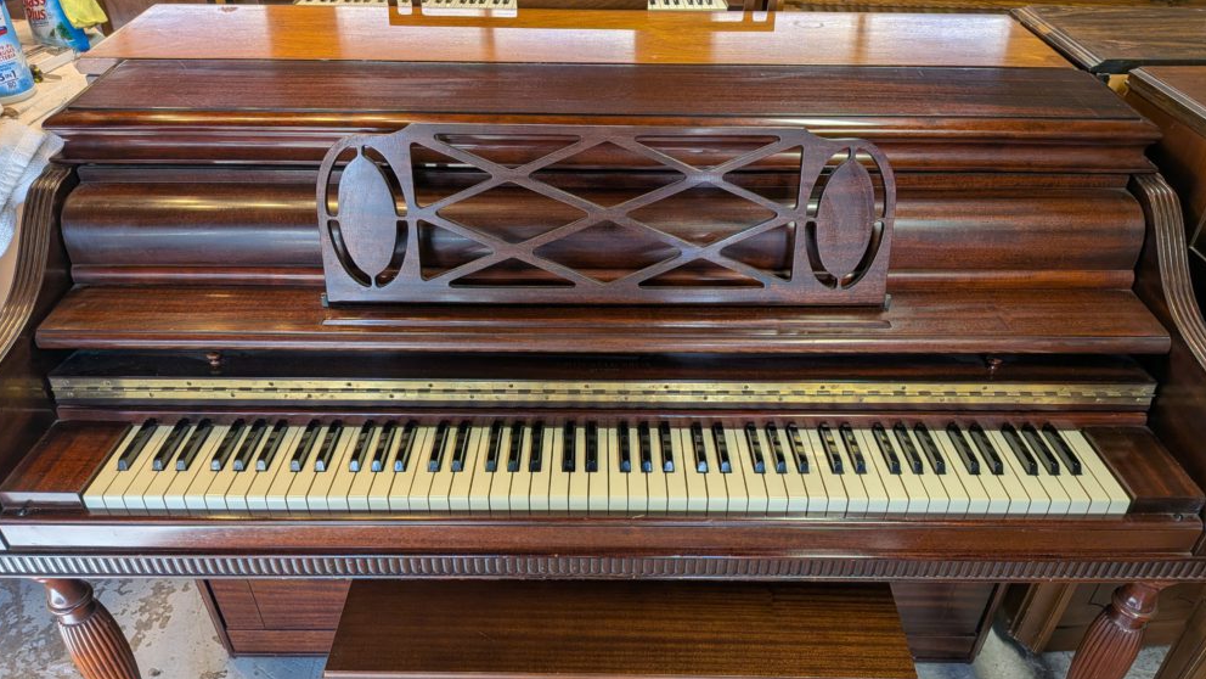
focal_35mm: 27
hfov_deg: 69.9
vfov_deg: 42.6
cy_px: 417
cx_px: 605
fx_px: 863
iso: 38
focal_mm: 4.53
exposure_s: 1/40
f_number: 1.7
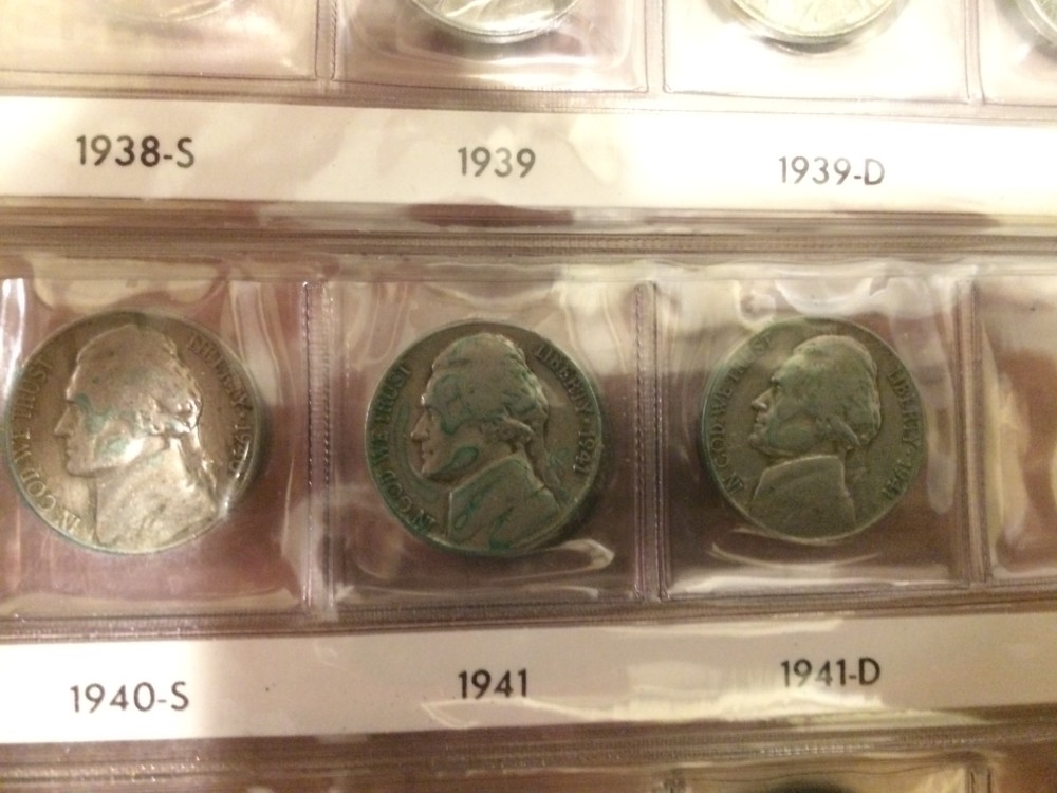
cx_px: 528
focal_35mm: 29
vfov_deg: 48.2
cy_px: 396
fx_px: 886
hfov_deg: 61.7
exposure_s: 1/15
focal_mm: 4.15
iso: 500
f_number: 2.2
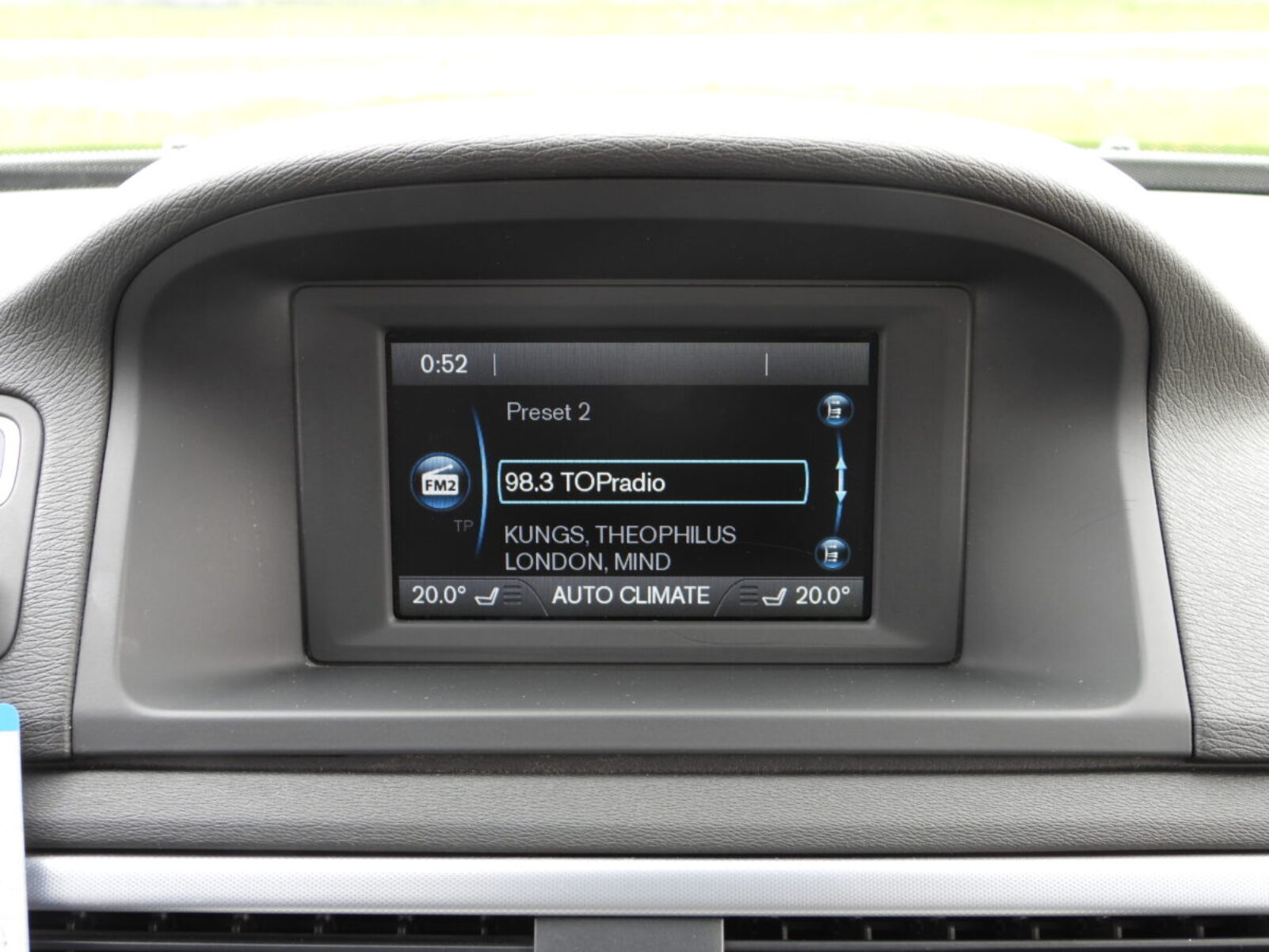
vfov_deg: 26.6
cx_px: 634
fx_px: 2017
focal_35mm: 55
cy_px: 476
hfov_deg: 34.9
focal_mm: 9.8
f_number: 3.5
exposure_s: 1/30
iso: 100
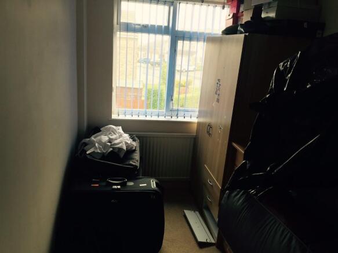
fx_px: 283
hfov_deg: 61.7
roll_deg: -4.5
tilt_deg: -15.9
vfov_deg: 48.2
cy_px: 126
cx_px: 169
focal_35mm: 29
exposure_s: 1/60
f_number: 2.2
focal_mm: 4.15
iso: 40
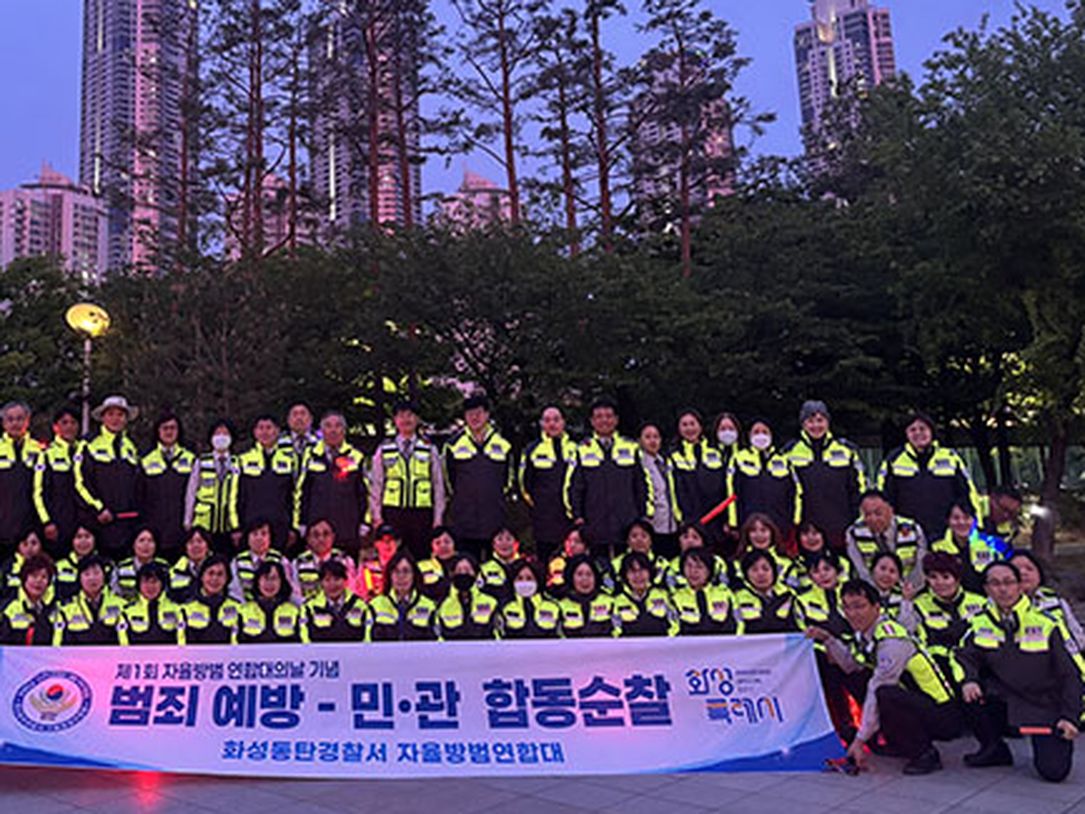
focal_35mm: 36
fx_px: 1129
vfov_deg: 39.1
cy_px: 260
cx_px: 348
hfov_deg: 50.3
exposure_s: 1/40
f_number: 1.6
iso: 500
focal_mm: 5.96
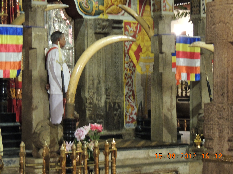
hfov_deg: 16.4
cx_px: 116
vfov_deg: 12.3
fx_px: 808
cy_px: 87
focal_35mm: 120
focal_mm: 21.4
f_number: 4.2
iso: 800
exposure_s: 1/3
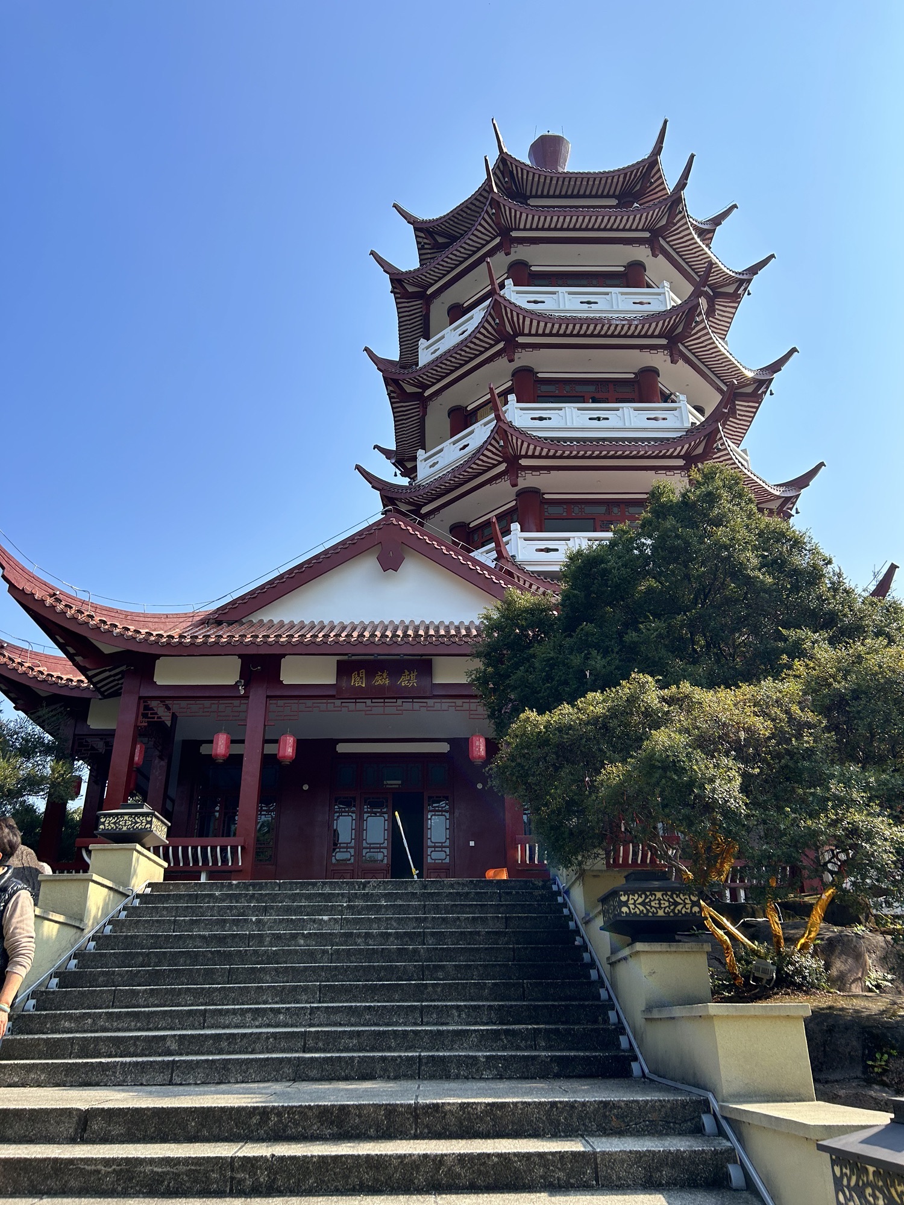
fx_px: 905
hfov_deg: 53.1
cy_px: 602
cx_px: 452
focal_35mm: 26
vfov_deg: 67.3
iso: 50
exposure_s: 1/3077
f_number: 1.5
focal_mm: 5.7
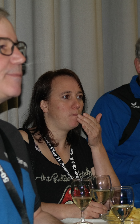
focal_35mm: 118
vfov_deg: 17.7
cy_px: 112
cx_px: 63
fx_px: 720
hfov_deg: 11.1
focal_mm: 50
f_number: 4
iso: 400
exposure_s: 1/80
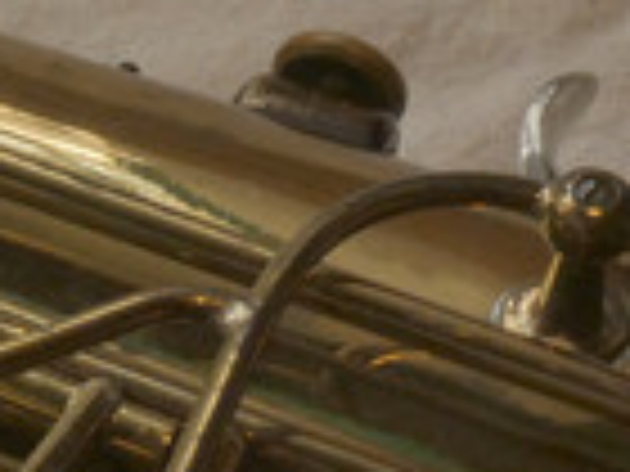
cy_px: 519
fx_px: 3968
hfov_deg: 8.9
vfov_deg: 6.8
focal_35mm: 218
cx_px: -261
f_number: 8
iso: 200
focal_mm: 10.8
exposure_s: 1/40
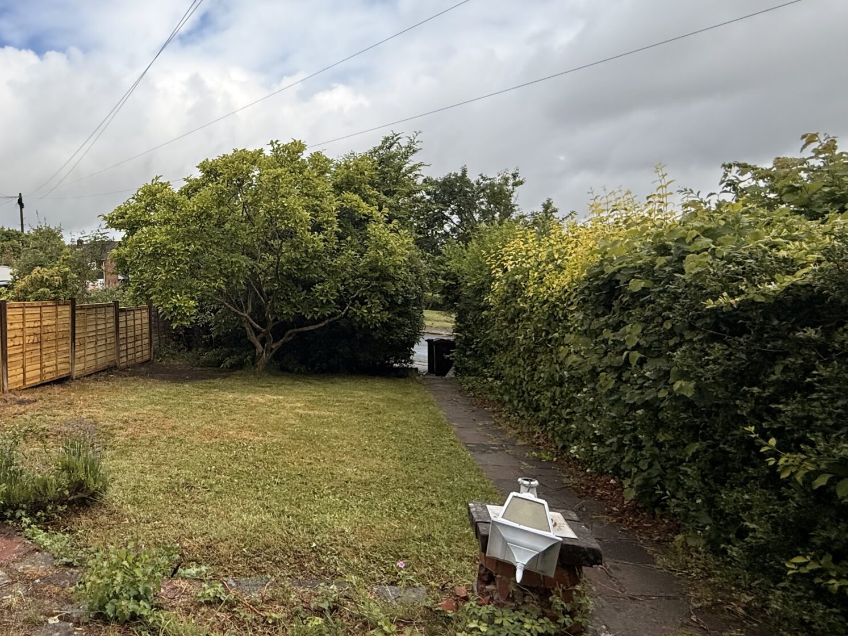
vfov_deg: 56.7
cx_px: 146
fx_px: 588
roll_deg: +2.2
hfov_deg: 64.0
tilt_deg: +0.9
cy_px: 291
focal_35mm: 24
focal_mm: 2.22
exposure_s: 1/2506
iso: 50
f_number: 2.2
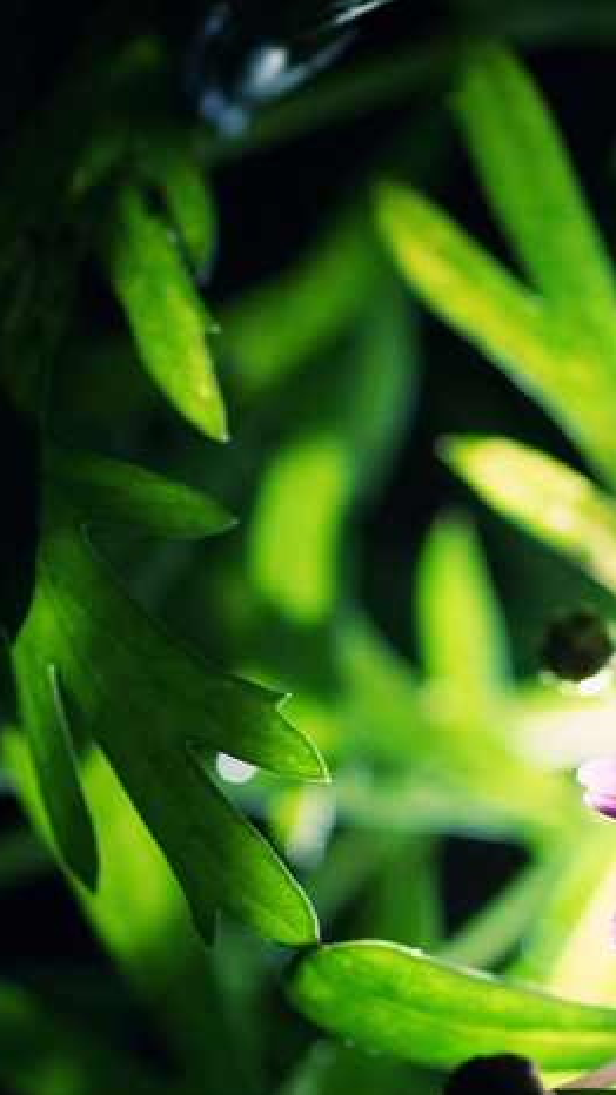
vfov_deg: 8.0
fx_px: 7843
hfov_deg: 4.5
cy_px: 787
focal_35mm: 270
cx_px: 825
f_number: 4
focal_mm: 100
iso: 1250
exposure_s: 1/100
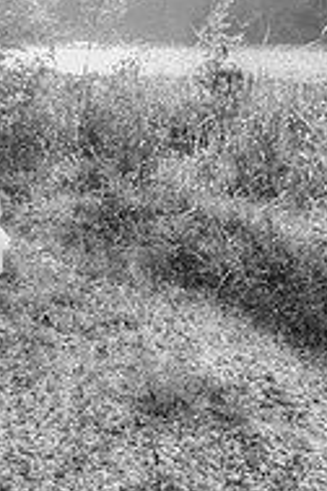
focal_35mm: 57
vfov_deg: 34.8
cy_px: 177
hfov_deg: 22.3
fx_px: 777
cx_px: -44
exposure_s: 1/640
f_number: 3.5
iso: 200
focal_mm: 24
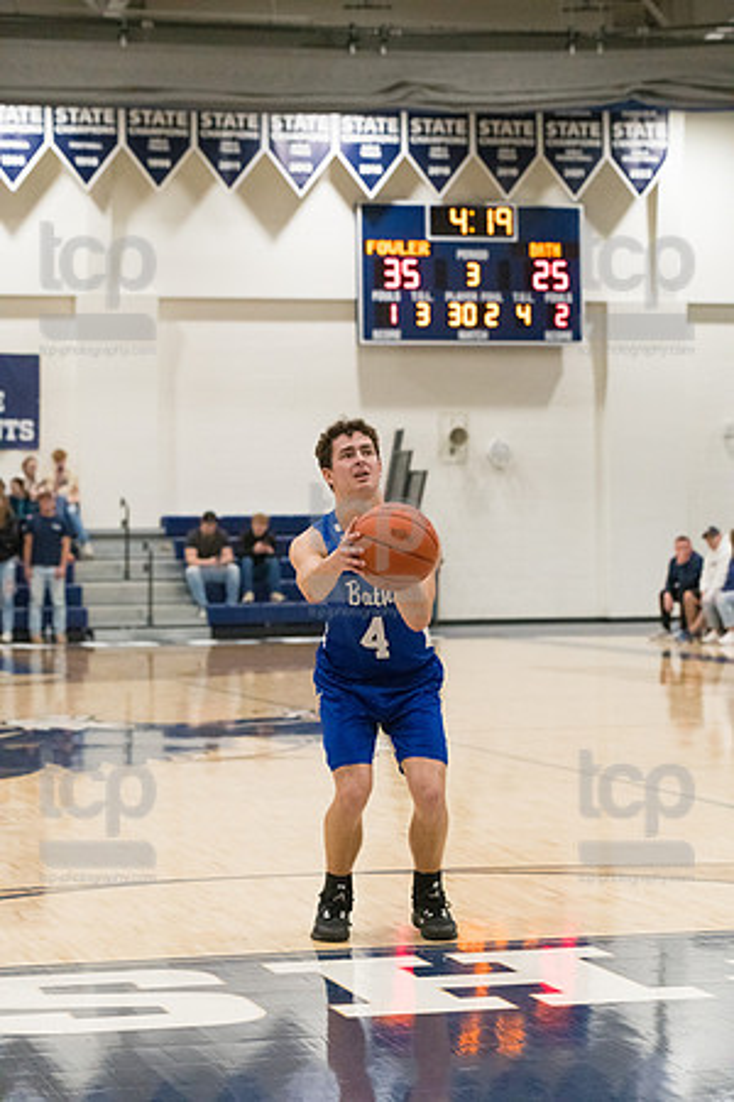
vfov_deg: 21.5
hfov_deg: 14.4
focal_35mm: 95
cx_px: 367
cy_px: 551
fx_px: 2905
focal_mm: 95
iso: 8000
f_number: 4.5
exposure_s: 1/1600
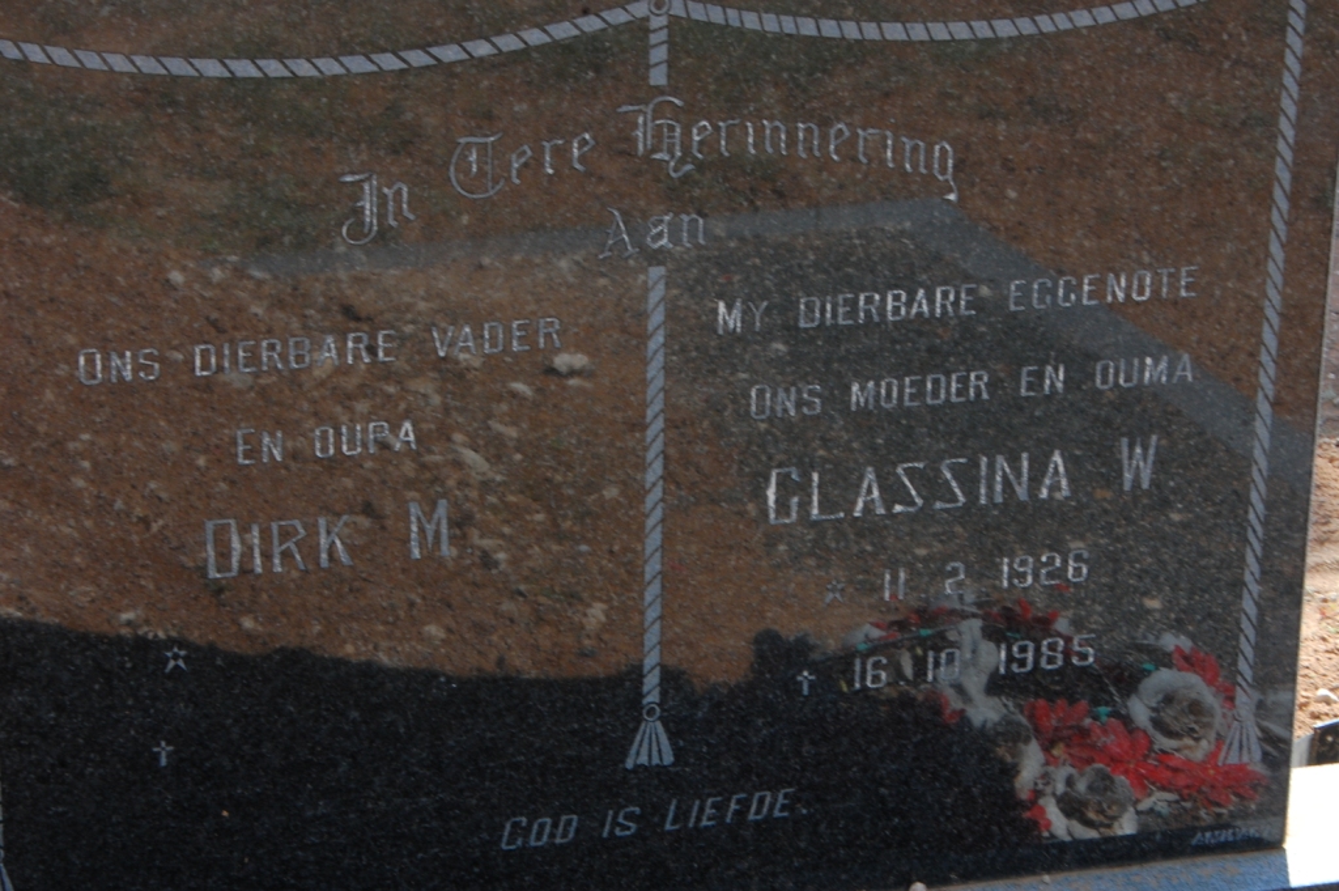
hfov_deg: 19.5
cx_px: 670
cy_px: 446
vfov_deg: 13.0
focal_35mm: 105
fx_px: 3902
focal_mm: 70
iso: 400
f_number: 18
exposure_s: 1/50
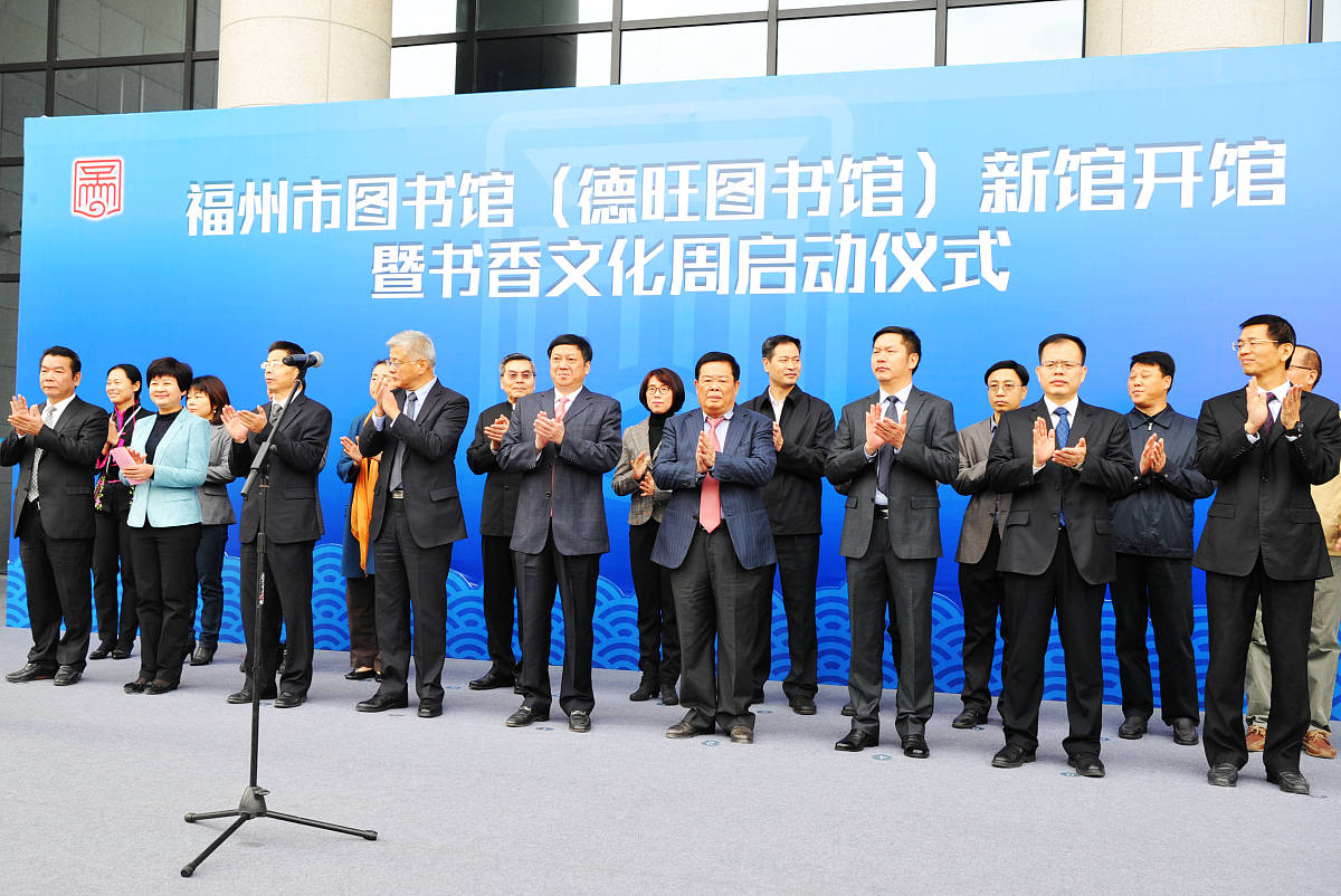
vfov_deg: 38.9
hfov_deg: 55.8
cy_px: 448
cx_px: 670
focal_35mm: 34
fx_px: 1267
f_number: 5.6
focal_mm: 34
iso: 320
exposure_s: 1/125
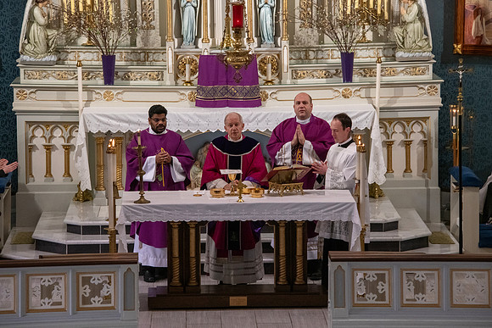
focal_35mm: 173
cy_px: 164
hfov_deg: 11.9
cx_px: 246
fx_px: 2366
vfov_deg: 7.9
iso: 4000
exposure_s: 1/100
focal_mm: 170
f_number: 9
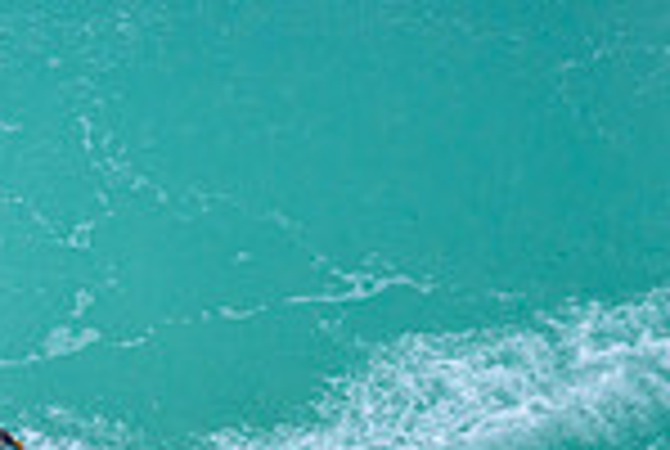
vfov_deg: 0.4
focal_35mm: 3213
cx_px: -176
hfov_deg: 0.6
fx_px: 59917
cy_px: 710
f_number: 6.3
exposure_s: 1/2000
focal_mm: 800
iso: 800
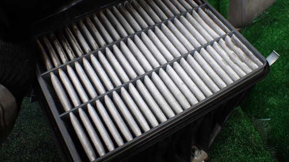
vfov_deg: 33.5
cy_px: 58
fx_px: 268
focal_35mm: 35
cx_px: 139
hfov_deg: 56.6
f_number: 2.3
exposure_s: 1/125
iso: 160
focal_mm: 5.4
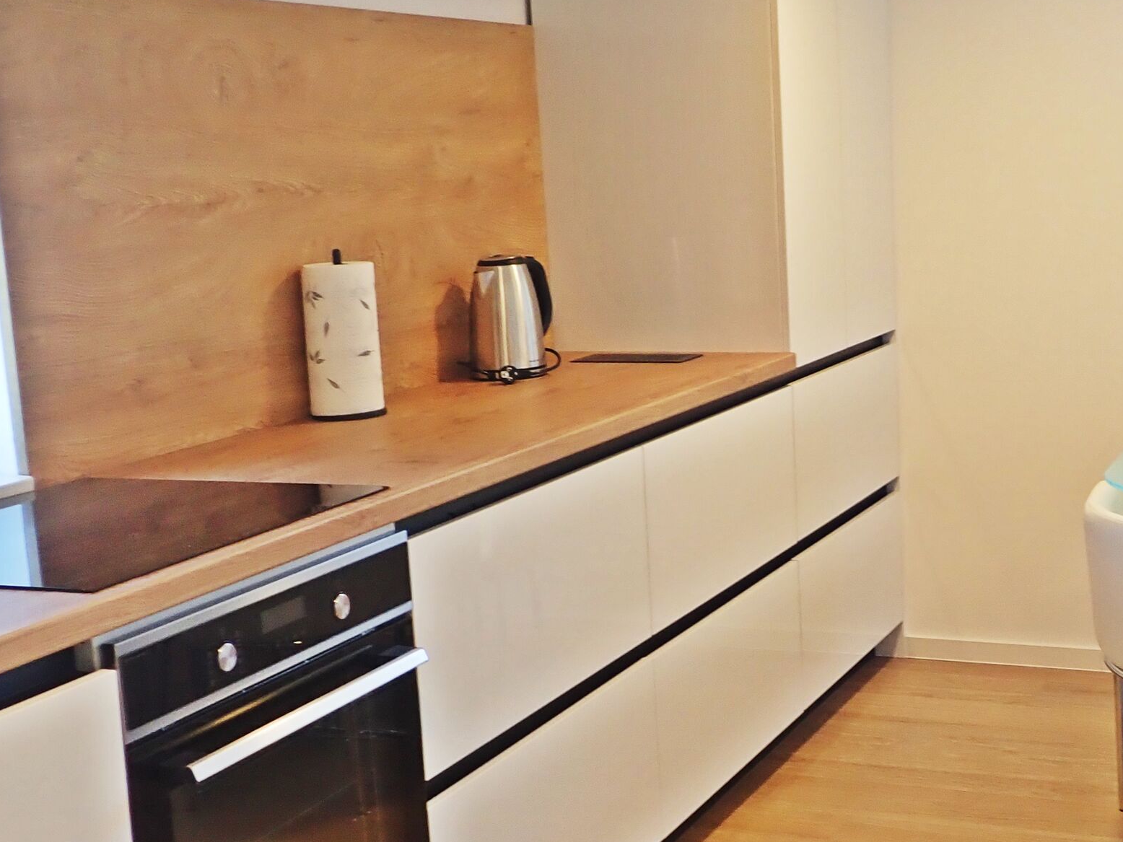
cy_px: 461
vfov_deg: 27.0
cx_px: 810
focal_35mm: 54
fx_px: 1752
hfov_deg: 34.9
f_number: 2.3
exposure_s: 1/60
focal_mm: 5.5
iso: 160
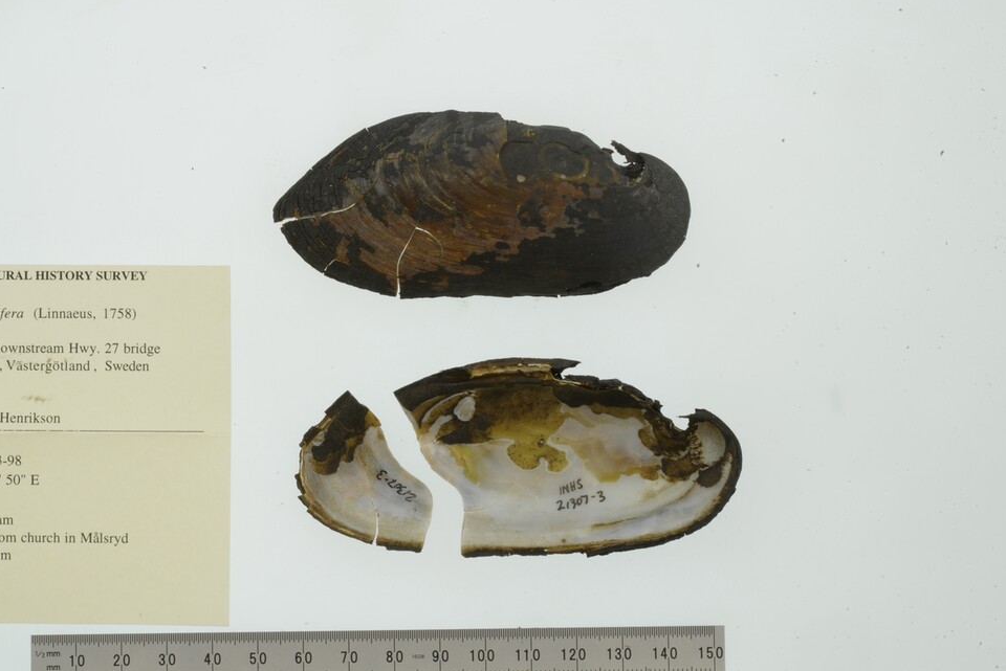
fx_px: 2097
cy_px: 329
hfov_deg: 26.9
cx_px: 390
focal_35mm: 75
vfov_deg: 18.2
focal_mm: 60
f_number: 32
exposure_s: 1/10
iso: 100
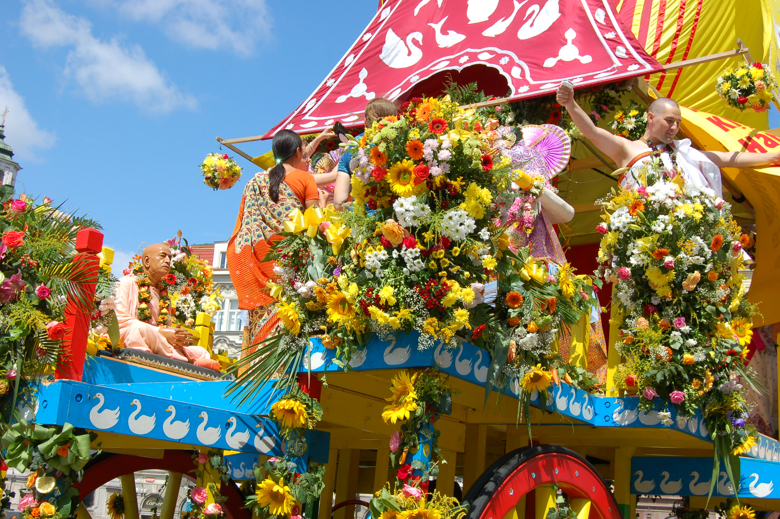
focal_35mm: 45
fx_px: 974
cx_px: 390
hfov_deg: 43.6
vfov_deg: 29.8
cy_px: 260
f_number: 9
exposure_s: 1/320
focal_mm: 30
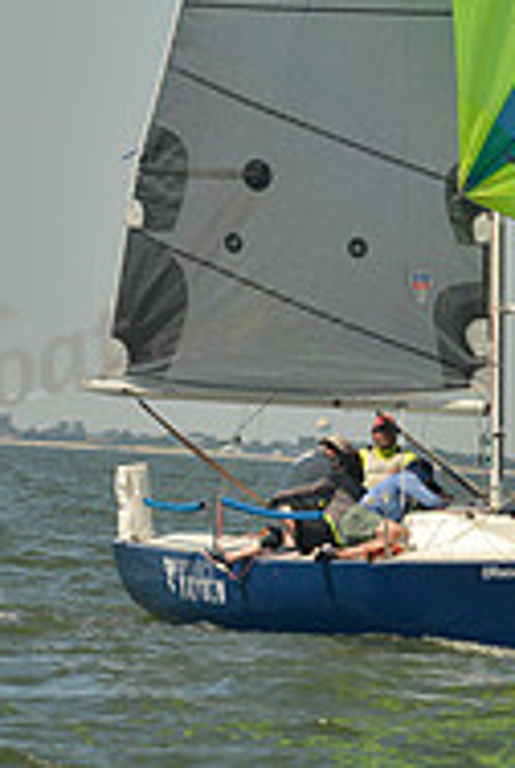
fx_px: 8038
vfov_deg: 5.4
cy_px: -294
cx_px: 452
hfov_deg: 3.7
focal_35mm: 376
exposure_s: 1/800
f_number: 7.1
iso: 200
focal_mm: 122
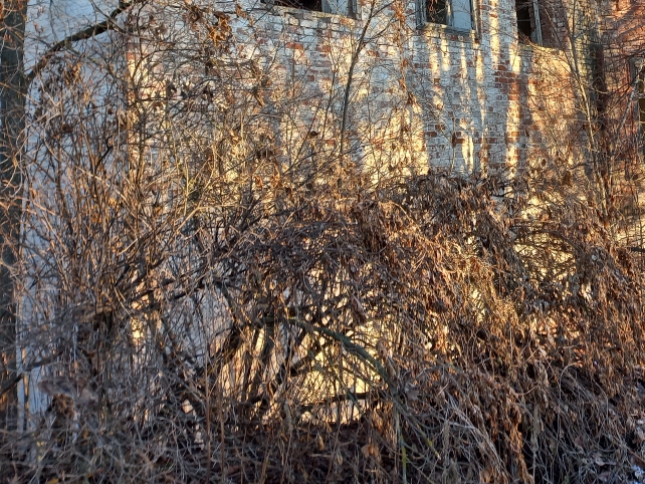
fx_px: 839
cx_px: 480
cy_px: 51
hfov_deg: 40.9
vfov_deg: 30.8
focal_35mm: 45
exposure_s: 1/100
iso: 40
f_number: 1.8
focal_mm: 4.6
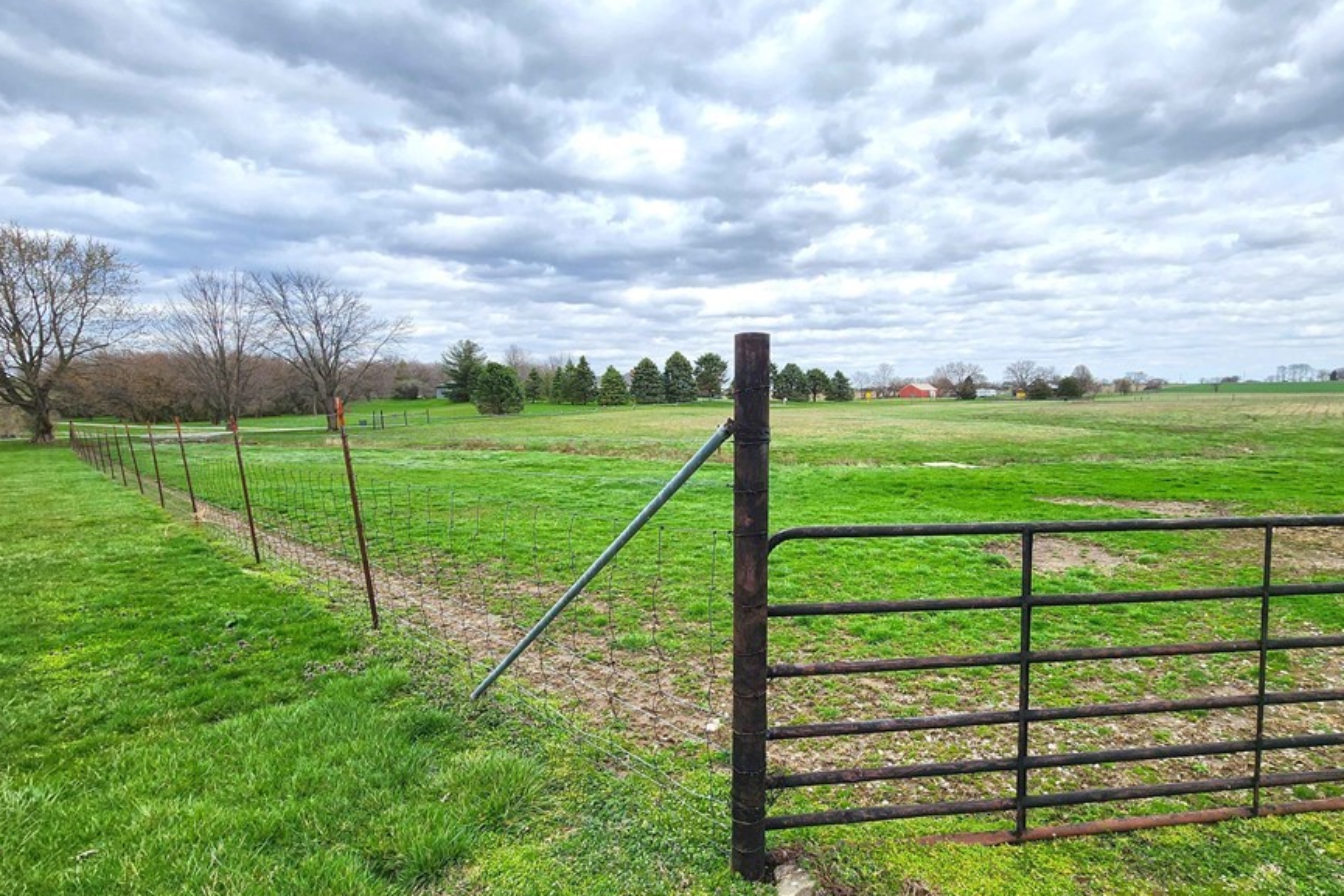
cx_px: 730
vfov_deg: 73.6
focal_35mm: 16
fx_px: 597
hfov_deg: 96.5
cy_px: 488
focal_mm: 2.2
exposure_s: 1/1619
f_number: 2.2
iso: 50
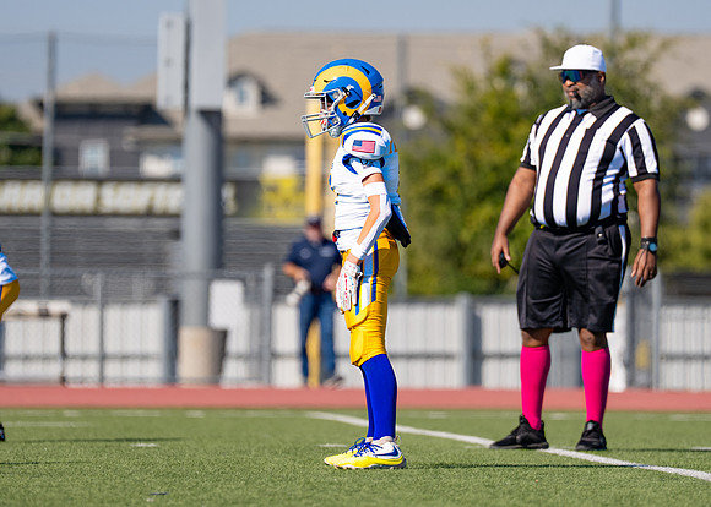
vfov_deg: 4.4
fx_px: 6672
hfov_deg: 6.1
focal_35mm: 330
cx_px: 350
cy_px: 223
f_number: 2.8
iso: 100
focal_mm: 200
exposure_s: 1/2500
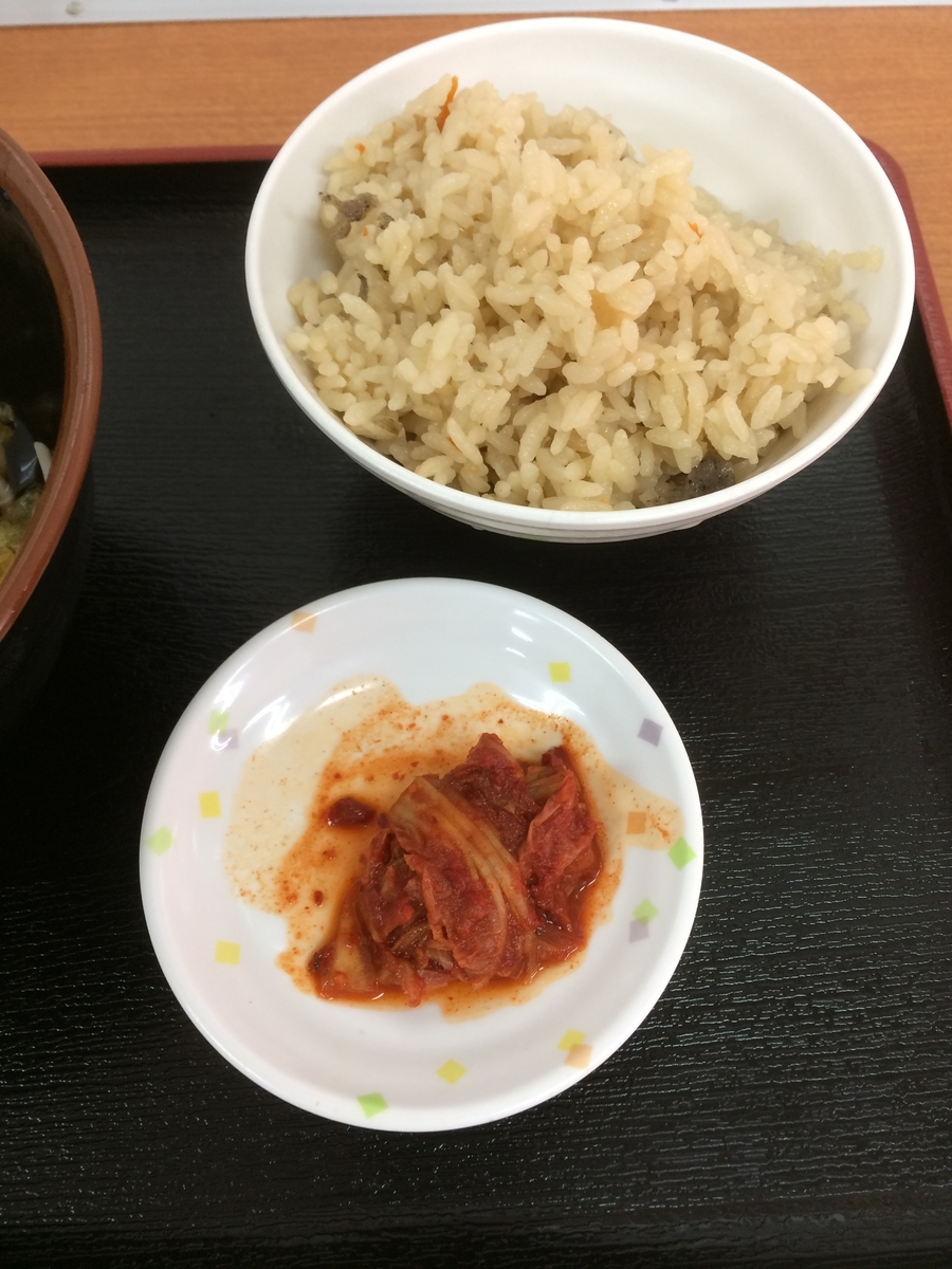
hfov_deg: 48.2
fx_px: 1063
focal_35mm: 29
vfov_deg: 61.7
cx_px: 476
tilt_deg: -64.5
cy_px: 634
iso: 80
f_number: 2.2
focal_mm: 4.15
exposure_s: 1/30
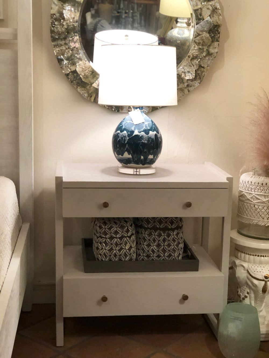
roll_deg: -1.6
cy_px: 179
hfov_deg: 25.7
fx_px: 590
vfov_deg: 33.8
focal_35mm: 57
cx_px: 134
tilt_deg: -9.5
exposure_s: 1/30
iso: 125
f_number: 2.8
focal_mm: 6.6
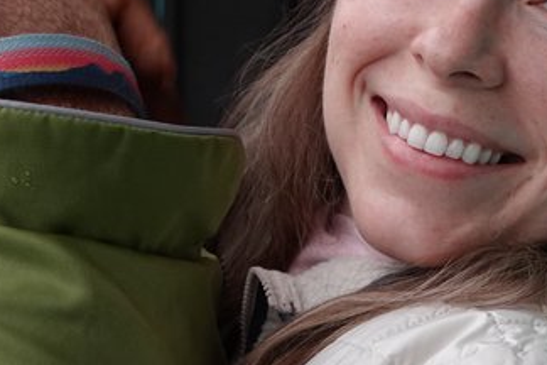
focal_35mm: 154
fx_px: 2340
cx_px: 355
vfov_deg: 8.9
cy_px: 35
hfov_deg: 13.3
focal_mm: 28.54
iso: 800
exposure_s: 1/15
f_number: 4
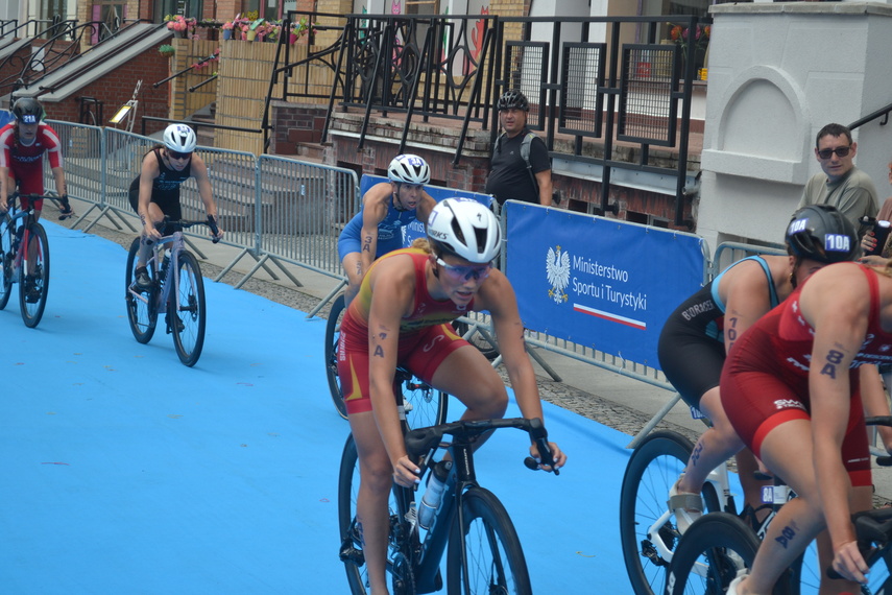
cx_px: 446
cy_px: 298
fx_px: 2044
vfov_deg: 16.6
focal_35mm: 82
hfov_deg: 24.6
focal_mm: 55
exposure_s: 1/1000
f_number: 5.6
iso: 400
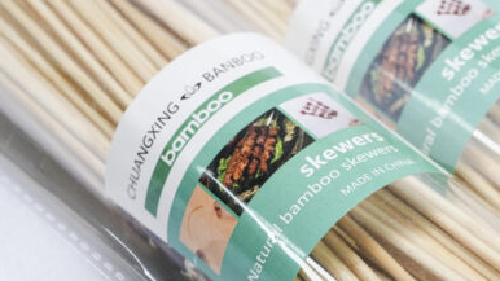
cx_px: 439
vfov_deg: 9.1
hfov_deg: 16.0
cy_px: 197
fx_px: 1763
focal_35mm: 133
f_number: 9
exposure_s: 1/200
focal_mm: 70
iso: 3200
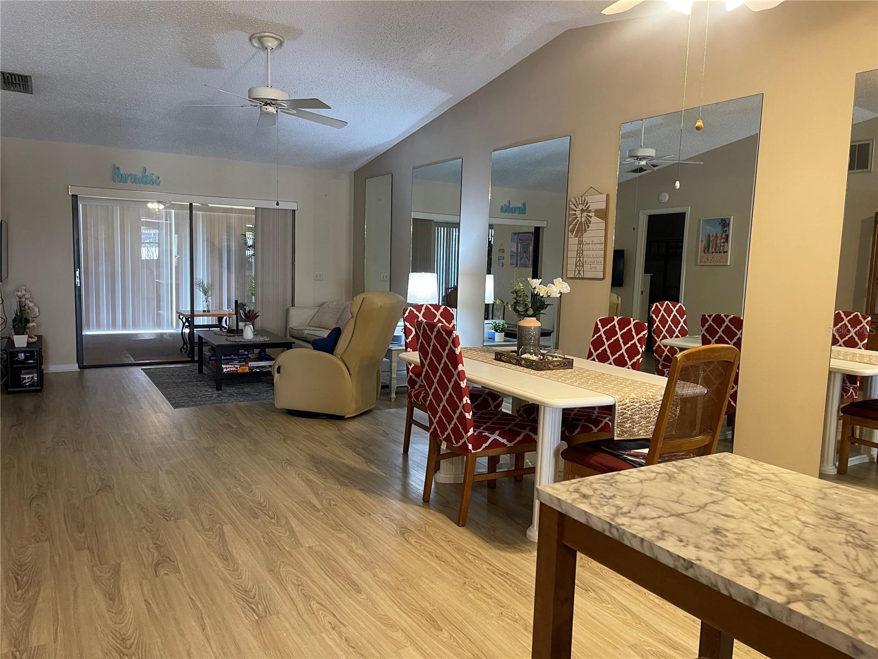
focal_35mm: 25
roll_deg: -2.5
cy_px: 330
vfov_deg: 54.9
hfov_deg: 69.4
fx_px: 634
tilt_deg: -7.4
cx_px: 439
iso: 250
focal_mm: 5.1
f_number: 1.6
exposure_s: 1/60
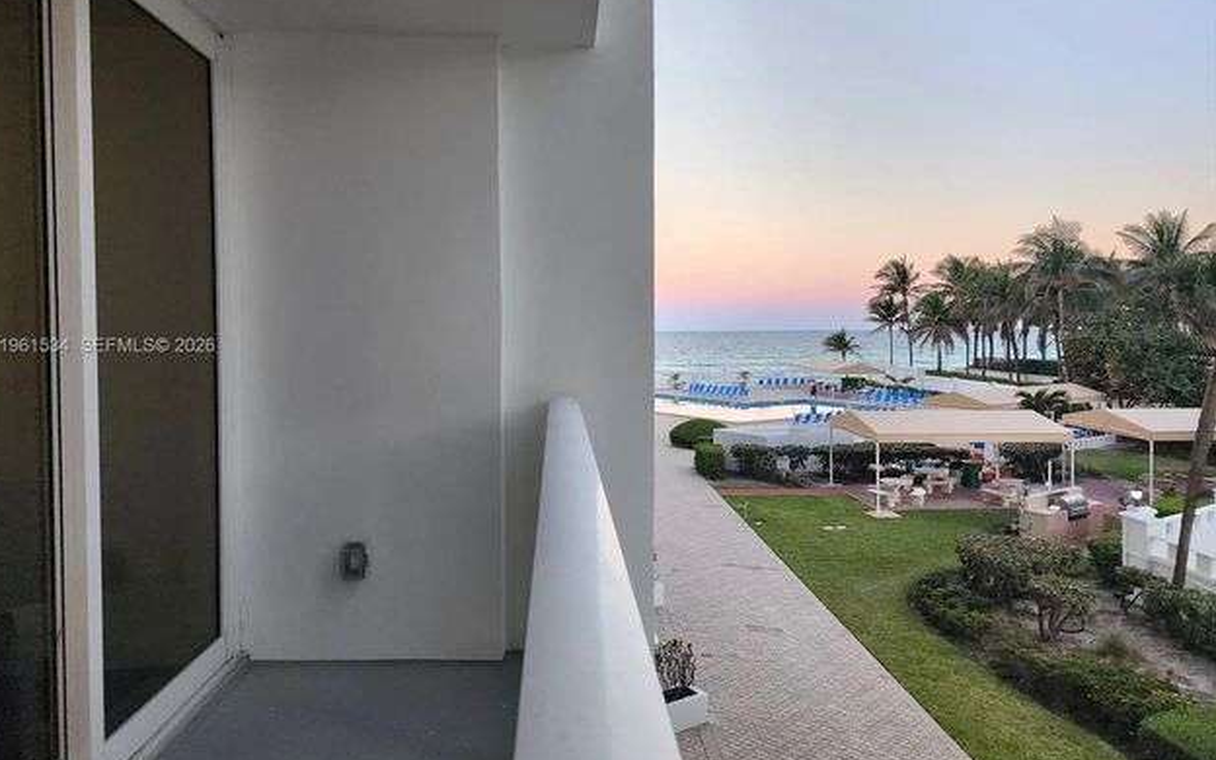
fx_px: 828
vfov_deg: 49.2
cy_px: 347
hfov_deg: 72.5
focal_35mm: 25
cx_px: 596
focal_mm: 6.4
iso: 200
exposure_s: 1/182
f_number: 1.8
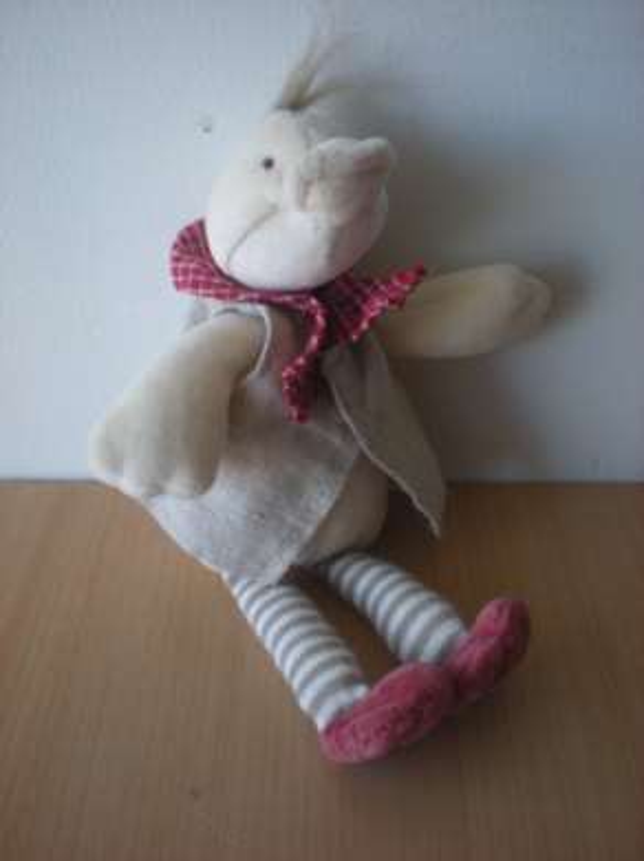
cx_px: 322
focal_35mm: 38
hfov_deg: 37.7
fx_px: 944
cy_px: 430
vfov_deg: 49.0
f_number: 3.1
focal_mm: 6.3
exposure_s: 1/60
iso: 95
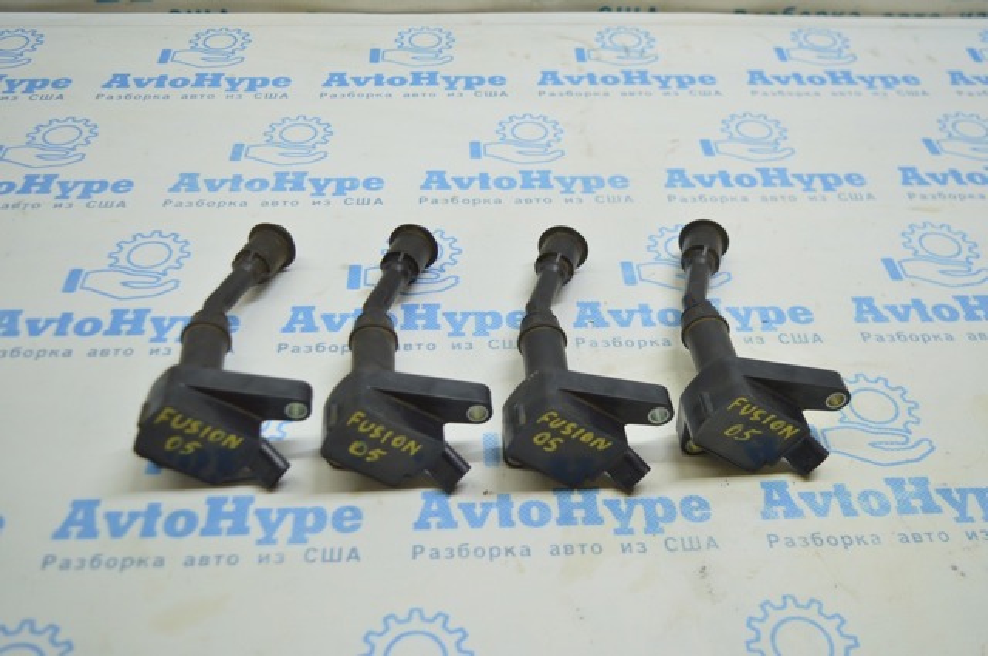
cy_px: 328
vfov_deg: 36.8
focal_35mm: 36
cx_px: 494
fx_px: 987
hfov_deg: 53.2
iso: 400
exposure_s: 1/60
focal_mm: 24
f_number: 4
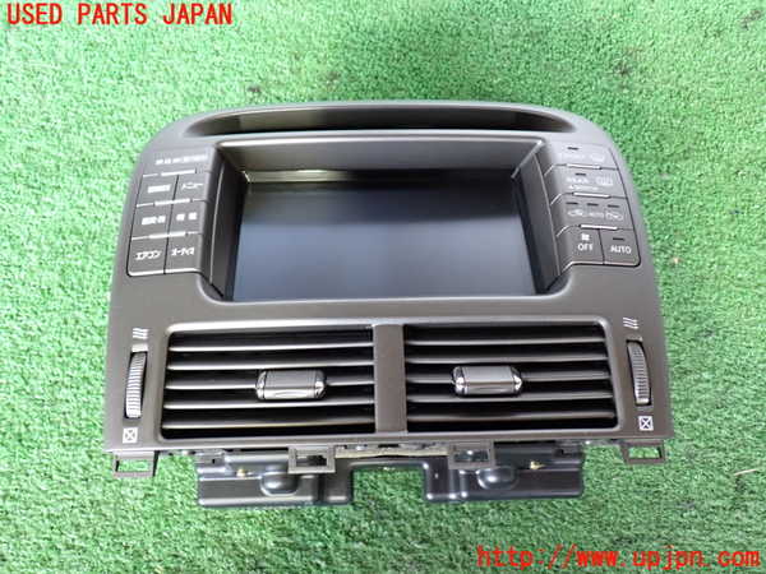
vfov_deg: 44.2
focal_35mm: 32
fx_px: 708
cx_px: 383
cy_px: 287
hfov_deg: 56.8
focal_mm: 5.79
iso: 640
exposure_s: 1/30
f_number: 2.4
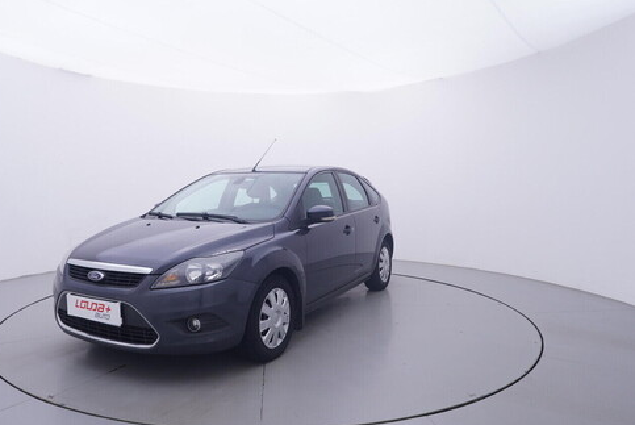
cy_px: 216
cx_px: 278
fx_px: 451
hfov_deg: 70.0
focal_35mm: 26
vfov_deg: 50.4
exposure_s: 1/80
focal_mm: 15
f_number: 5
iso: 200
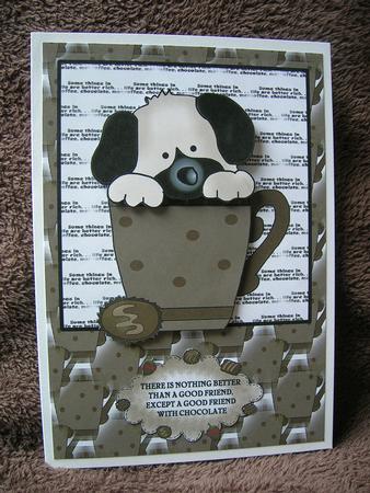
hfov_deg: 40.7
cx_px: 185
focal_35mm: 35
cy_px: 246
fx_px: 498
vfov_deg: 52.6
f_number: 2.8
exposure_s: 1/76.5
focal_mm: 5.4
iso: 50
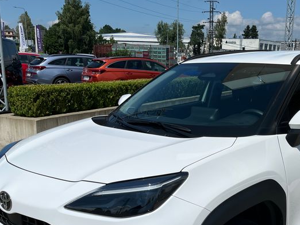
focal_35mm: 51
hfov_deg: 36.9
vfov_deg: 28.0
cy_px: 179
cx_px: 211
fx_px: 442
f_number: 1.6
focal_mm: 5.1
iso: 50
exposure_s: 1/9091
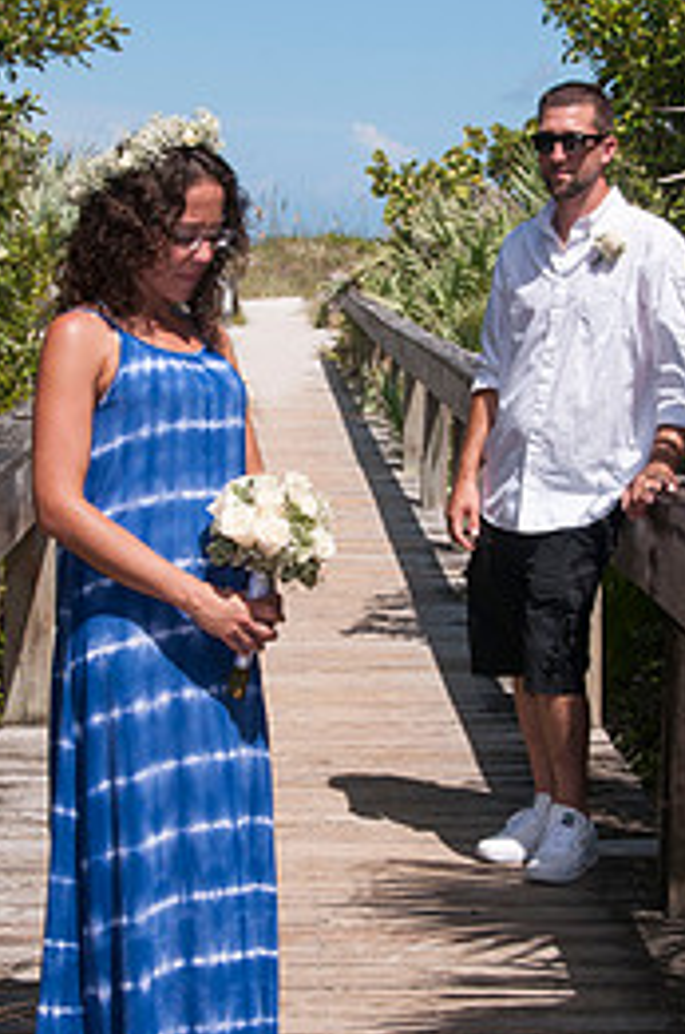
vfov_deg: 23.2
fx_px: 2522
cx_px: 398
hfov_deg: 15.5
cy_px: 527
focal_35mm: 88
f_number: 13
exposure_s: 1/250
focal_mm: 34
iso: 100
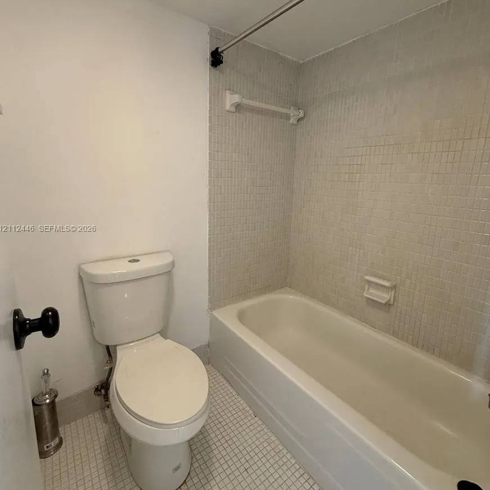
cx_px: 244
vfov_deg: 83.9
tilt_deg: -10.4
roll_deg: -1.3
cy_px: 229
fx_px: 272
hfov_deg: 84.0
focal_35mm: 17
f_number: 2.2
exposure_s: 1/60
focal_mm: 2.22
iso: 320
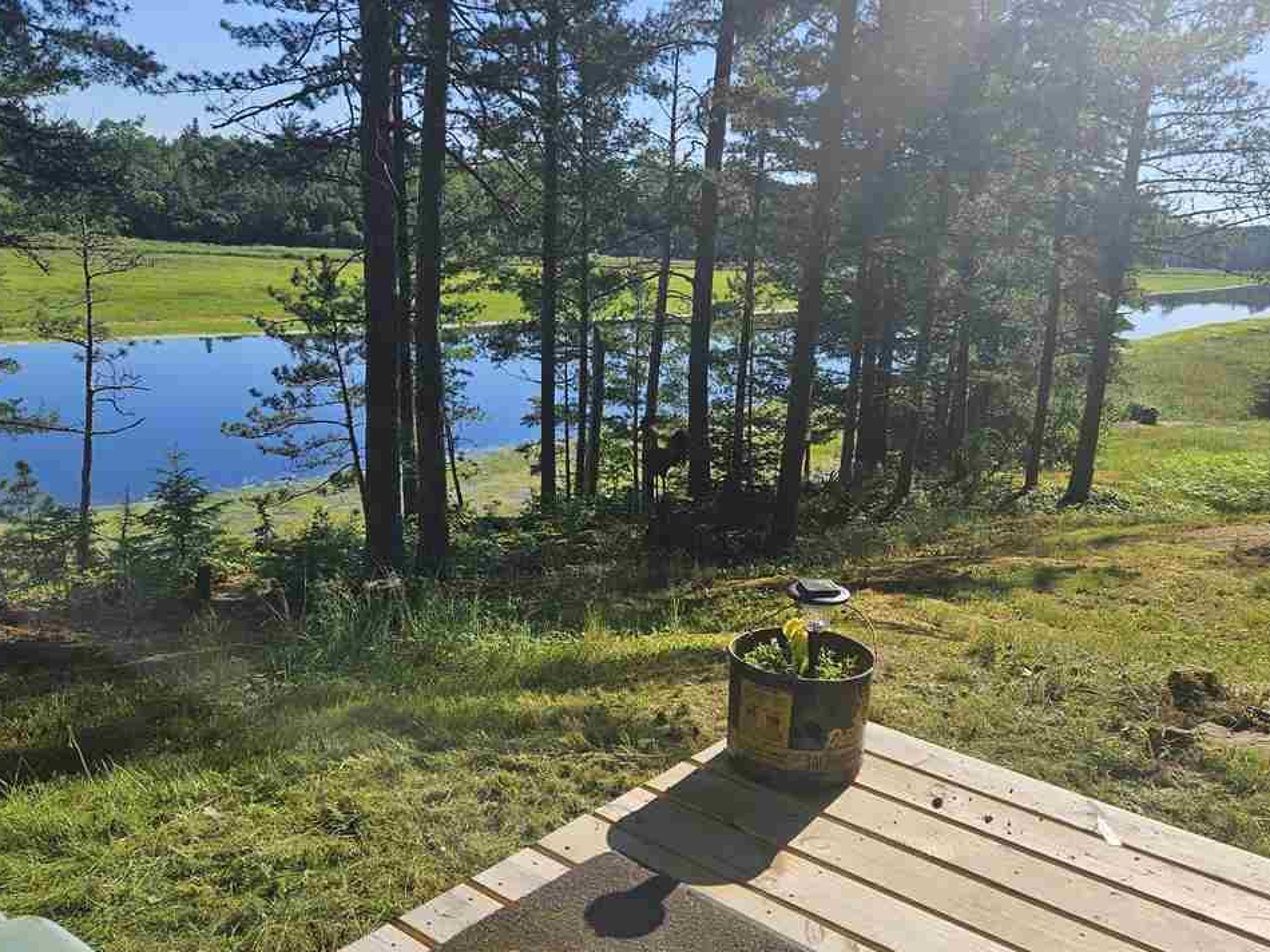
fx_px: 1137
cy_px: 513
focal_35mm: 31
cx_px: 713
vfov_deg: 45.4
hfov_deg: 58.2
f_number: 1.8
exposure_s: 1/1904
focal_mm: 5.4
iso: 25
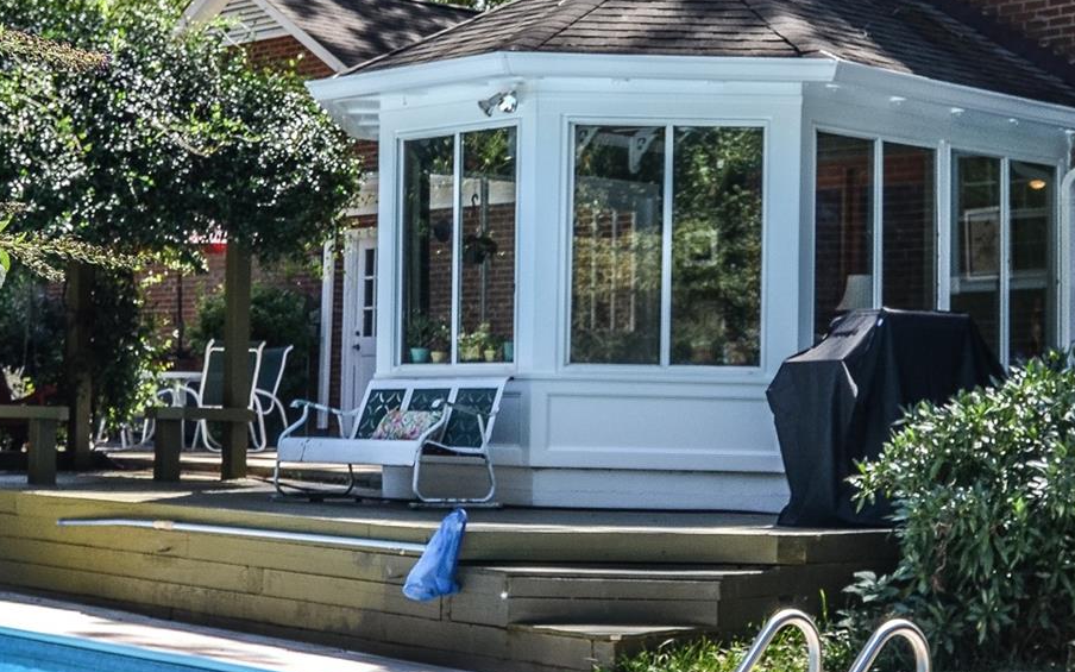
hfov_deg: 27.1
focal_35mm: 76
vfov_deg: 17.2
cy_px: 372
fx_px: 2227
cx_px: 666
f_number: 8
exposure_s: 1/250
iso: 200
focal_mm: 22
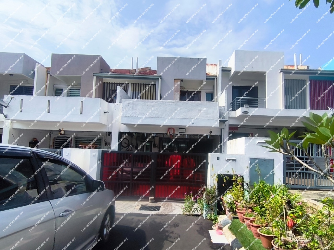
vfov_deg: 81.7
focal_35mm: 15
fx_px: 145
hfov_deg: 98.2
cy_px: 125
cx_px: 167
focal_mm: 1.65
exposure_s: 1/3565
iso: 50
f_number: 2.2
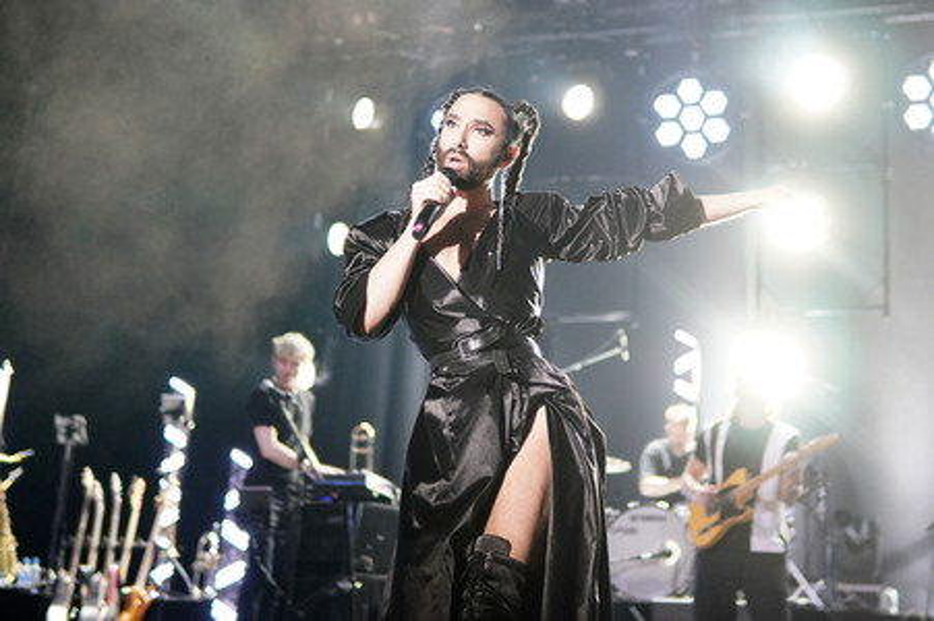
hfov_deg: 43.6
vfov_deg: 29.8
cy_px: 310
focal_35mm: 45
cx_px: 467
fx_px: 1167
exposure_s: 1/500
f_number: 1.4
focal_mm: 30
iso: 1250
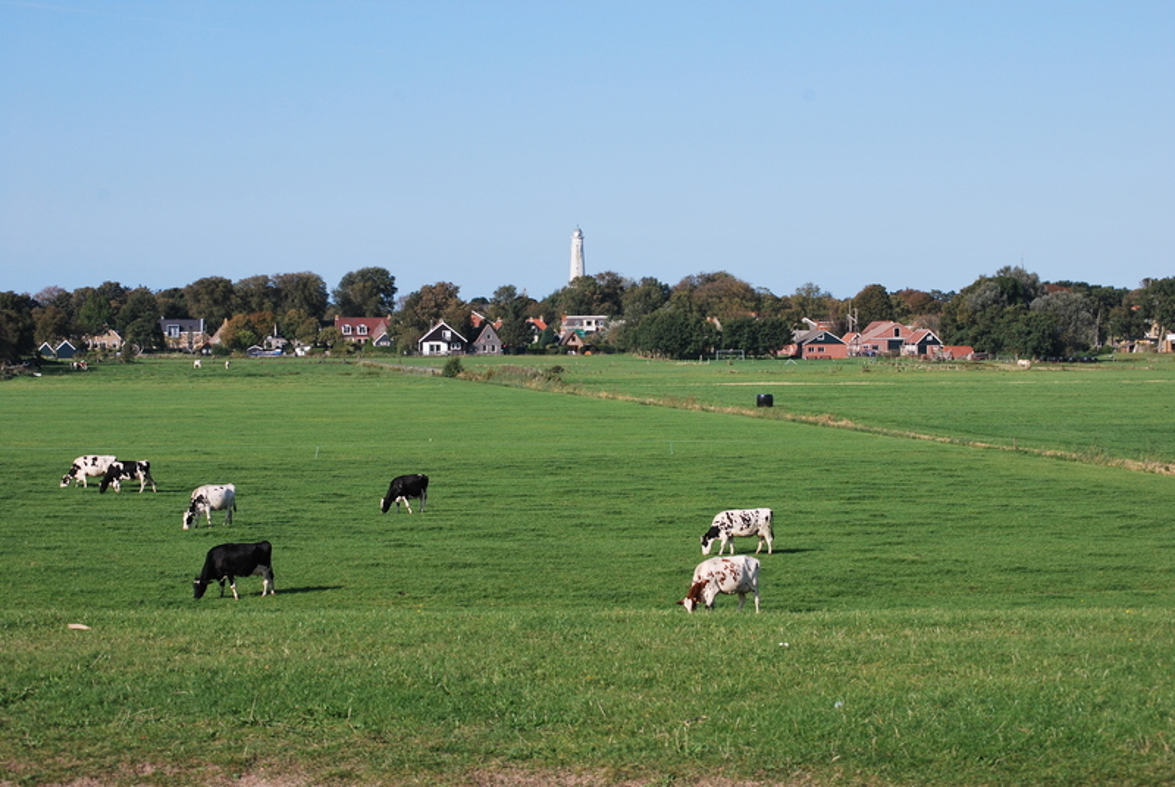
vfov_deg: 16.6
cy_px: 394
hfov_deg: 24.6
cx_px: 588
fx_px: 2697
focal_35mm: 82
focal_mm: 55
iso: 160
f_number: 10
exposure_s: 1/250
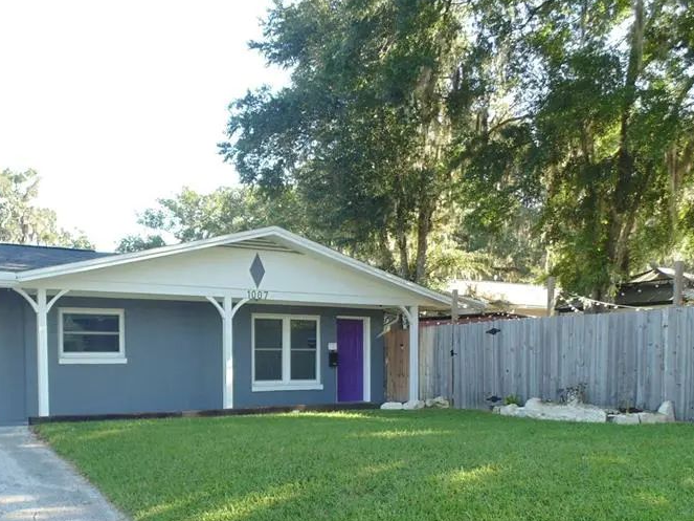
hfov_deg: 53.3
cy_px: 392
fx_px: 682
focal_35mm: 34
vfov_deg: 40.6
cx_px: 258
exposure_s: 1/125
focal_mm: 4
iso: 80
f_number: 3.1
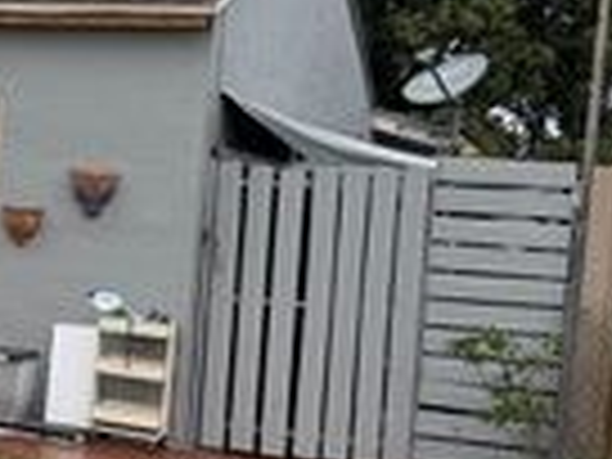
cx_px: -256
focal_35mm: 88
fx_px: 1556
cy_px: 191
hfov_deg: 19.8
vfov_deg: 16.8
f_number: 1.78
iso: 80
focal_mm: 6.76
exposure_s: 1/4673
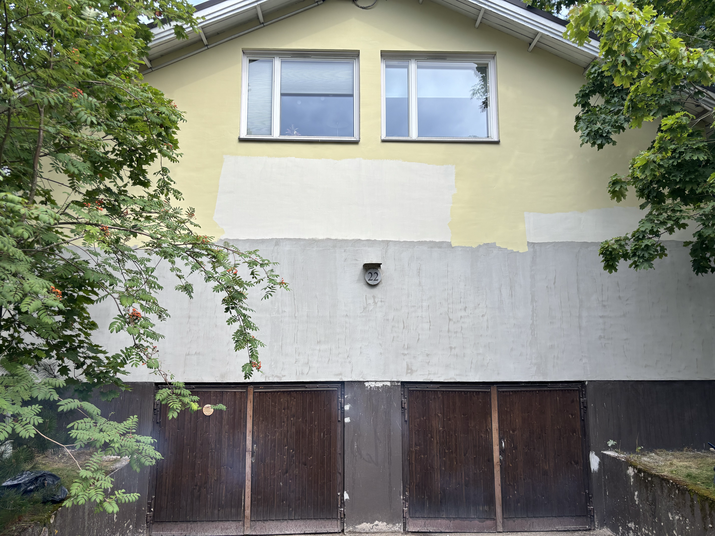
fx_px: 537
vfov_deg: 53.1
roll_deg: -0.4
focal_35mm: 26
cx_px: 358
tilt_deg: +7.4
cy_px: 268
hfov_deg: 67.3
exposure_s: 1/865
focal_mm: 5.96
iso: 50
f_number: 1.6
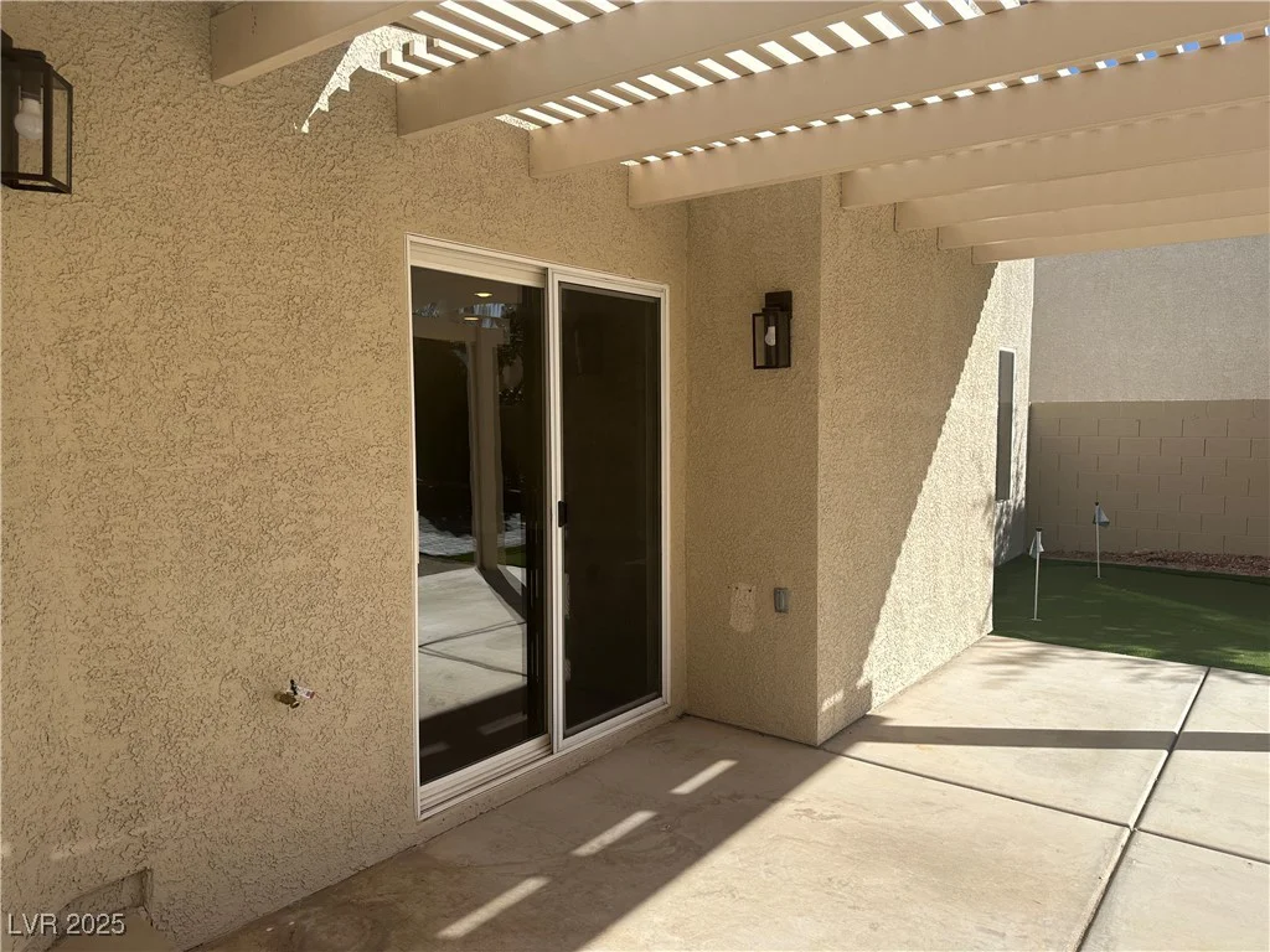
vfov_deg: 56.8
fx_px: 881
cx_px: 635
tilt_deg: -4.2
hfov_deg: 71.6
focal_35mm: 24
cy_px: 476
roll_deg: +0.4
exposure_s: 1/3597
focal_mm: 6.86
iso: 80
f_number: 1.78
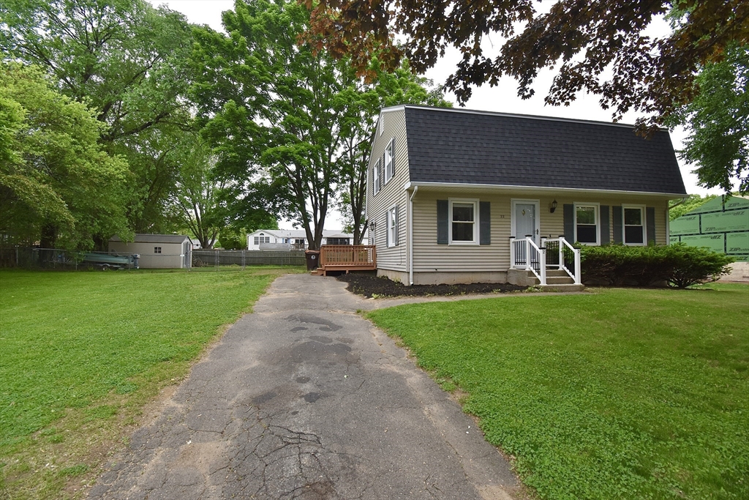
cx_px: 374
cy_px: 250
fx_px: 312
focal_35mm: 15
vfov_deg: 77.3
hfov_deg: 100.4
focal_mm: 10
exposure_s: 1/250
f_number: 8
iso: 320
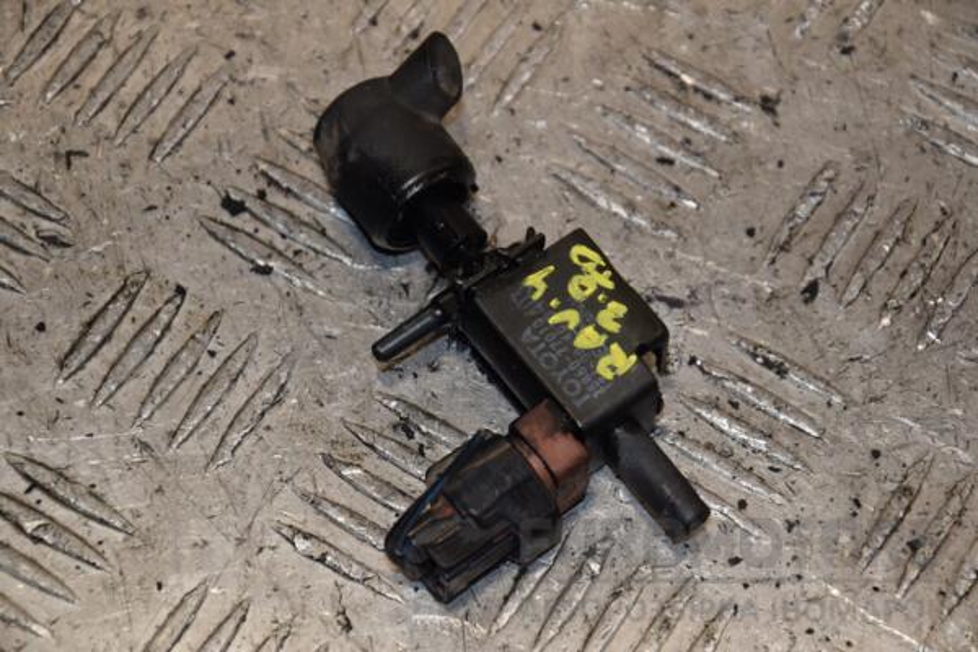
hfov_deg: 13.0
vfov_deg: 8.7
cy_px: 326
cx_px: 489
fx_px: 4278
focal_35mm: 158
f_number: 7.1
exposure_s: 1/200
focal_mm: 105
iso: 800
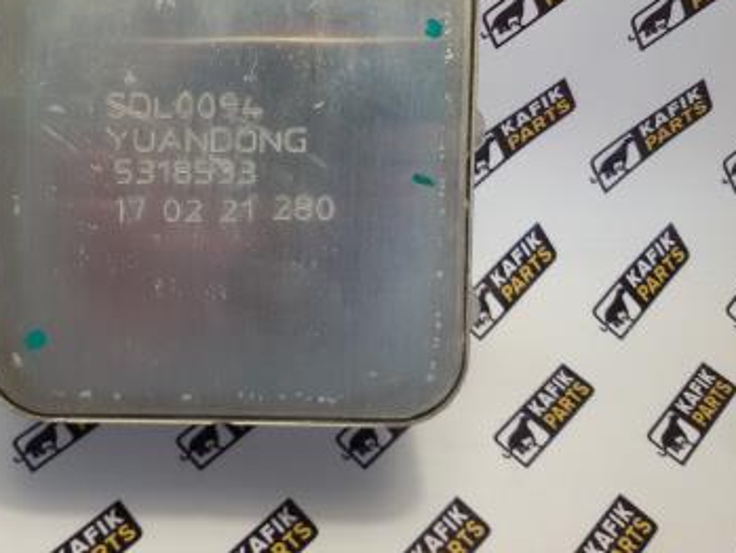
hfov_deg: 38.8
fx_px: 1021
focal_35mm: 48
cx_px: 205
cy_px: 206
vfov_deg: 30.2
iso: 50
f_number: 2.4
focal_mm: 2.93
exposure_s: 1/33
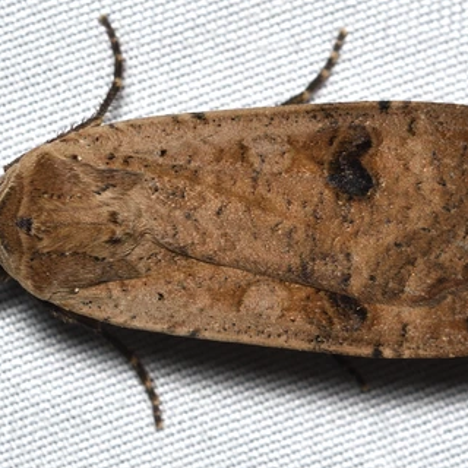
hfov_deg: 4.6
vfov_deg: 4.6
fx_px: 5843
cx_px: 186
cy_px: 214
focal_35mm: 382
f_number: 10
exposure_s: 1/250
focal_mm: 150
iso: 100
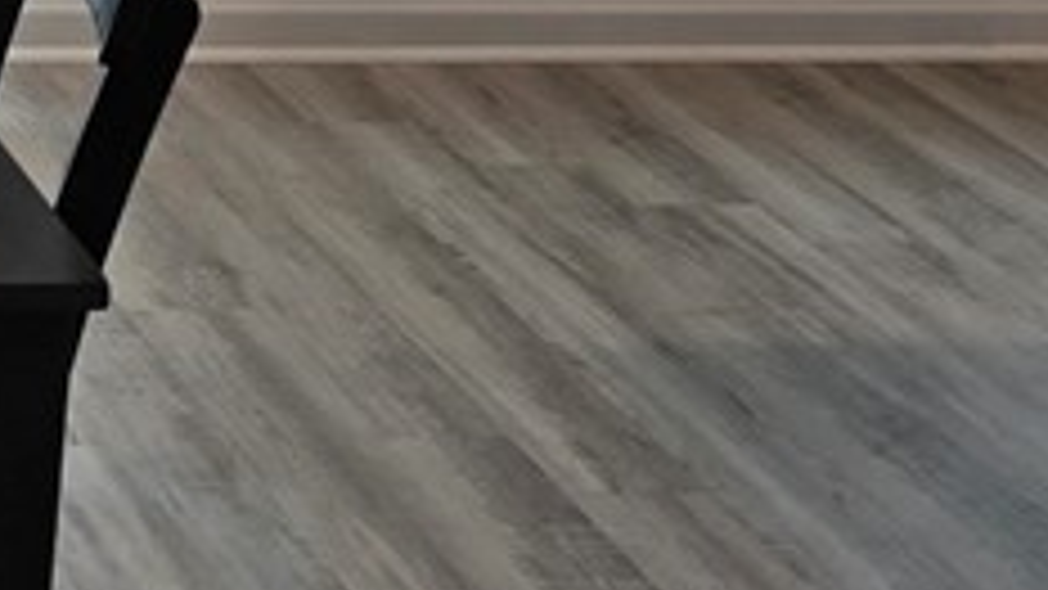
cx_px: -787
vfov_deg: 10.6
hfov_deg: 16.5
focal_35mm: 110
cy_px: -275
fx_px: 3056
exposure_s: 1/120
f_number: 1.7
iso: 50
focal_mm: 6.3
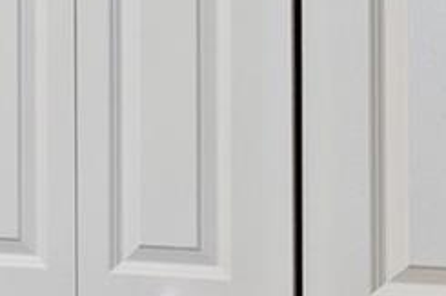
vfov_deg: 12.3
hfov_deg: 14.1
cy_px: 164
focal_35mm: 111
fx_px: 1374
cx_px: -553
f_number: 8
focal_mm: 17
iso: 450
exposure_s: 1/15
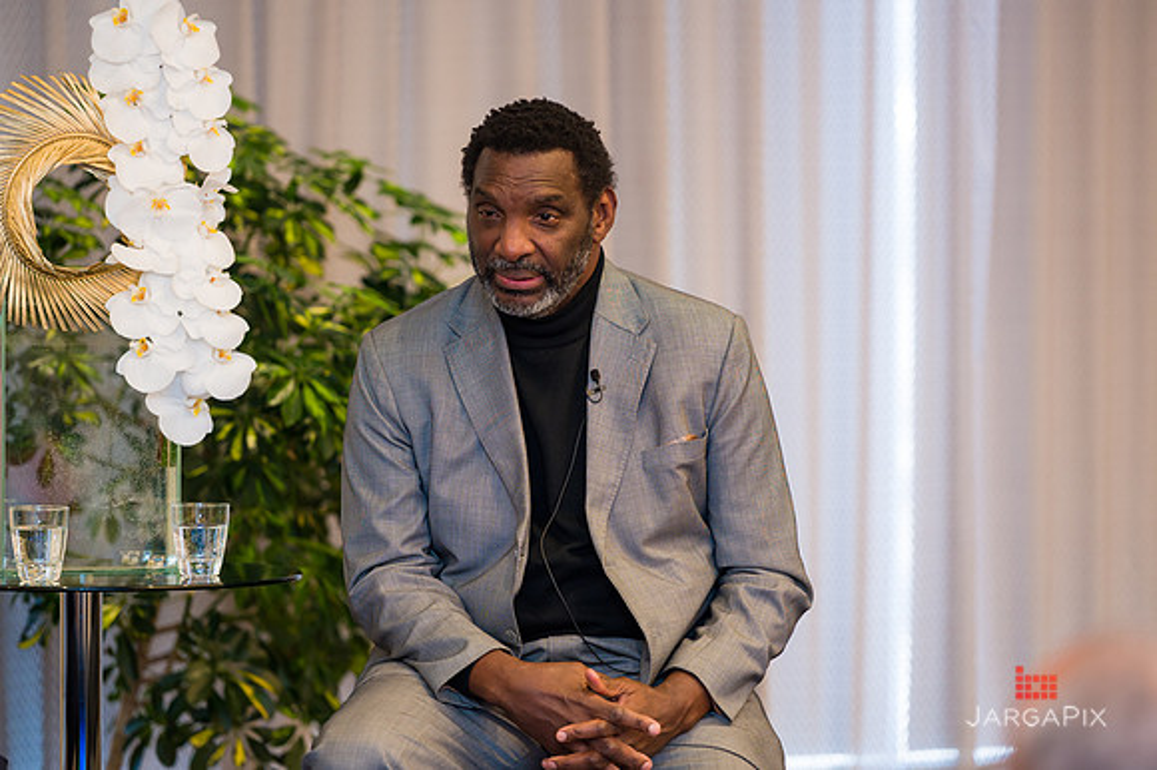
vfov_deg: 7.4
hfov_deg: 11.1
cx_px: 578
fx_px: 5942
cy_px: 385
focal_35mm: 185
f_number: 3.2
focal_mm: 185
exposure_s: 1/200
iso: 800
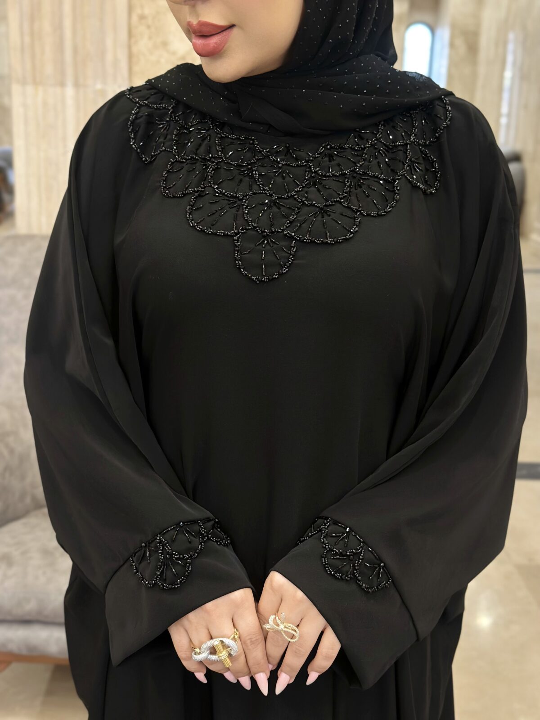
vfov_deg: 39.7
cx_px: 270
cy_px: 360
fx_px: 998
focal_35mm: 48
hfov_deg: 30.3
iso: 160
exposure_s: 1/50
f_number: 1.78
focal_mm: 6.86
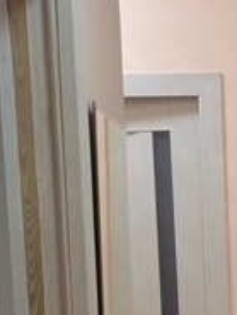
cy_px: 482
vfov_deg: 13.7
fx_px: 1231
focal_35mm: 135
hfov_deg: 10.7
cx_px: 336
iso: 480
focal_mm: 4.76
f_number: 1.69
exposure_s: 1/50
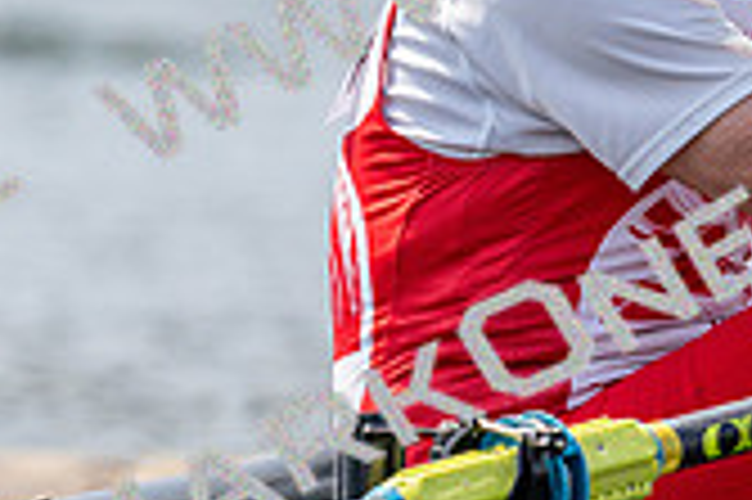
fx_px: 27963
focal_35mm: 1340
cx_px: 653
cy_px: 173
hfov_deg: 1.5
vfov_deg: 1.0
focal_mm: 385
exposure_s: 1/1600
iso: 320
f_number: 6.3
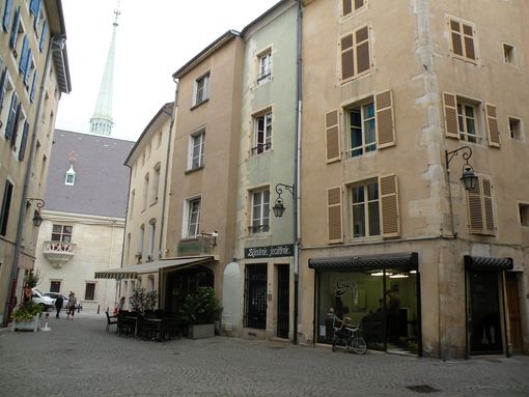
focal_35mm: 27
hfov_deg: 65.3
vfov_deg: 51.4
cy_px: 198
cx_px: 264
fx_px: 413
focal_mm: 4.7
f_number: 3.5
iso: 64
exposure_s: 1/110
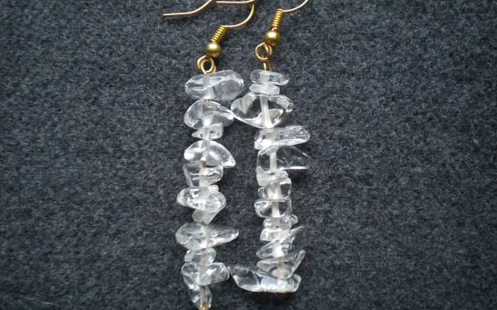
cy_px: 152
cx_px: 249
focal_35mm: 44
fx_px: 596
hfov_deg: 45.3
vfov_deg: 29.2
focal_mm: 7.4
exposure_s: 1/12
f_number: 3.5
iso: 400
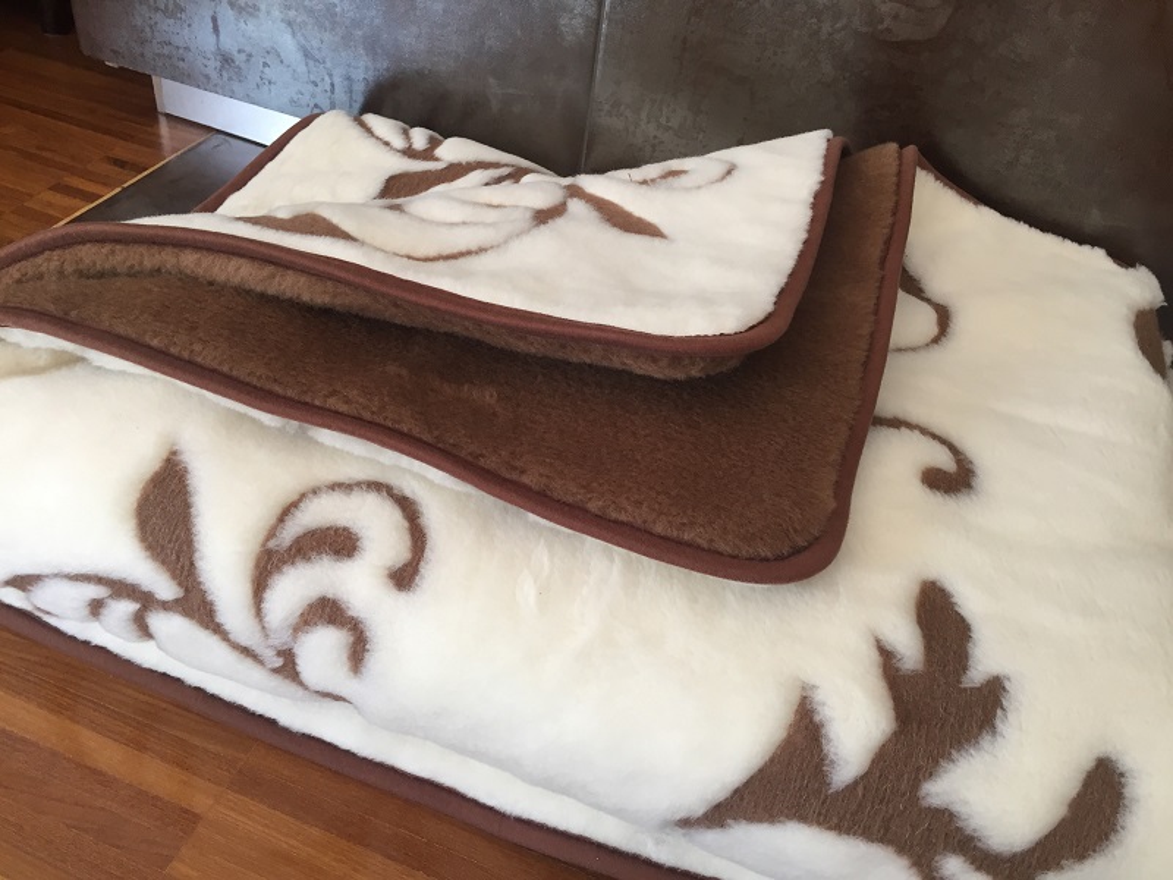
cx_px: 586
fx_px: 983
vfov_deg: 48.2
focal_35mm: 29
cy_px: 440
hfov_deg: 61.7
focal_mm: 4.15
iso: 32
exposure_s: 1/30
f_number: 2.2
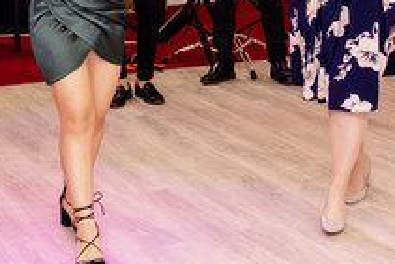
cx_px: 346
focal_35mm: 106
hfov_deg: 19.0
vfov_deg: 12.5
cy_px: -85
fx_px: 1164
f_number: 2
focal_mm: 23
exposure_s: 1/200
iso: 800
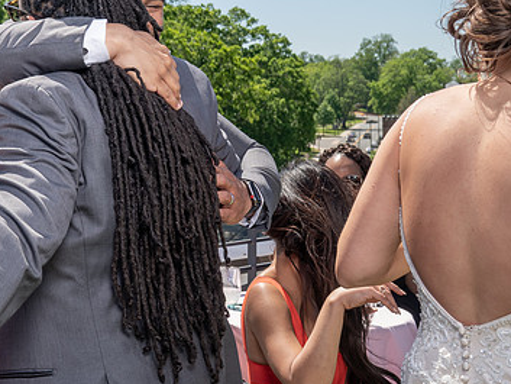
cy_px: 11
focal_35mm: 76
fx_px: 1122
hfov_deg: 24.6
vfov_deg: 18.9
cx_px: 12
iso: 50
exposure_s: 1/250
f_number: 7.1
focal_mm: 35
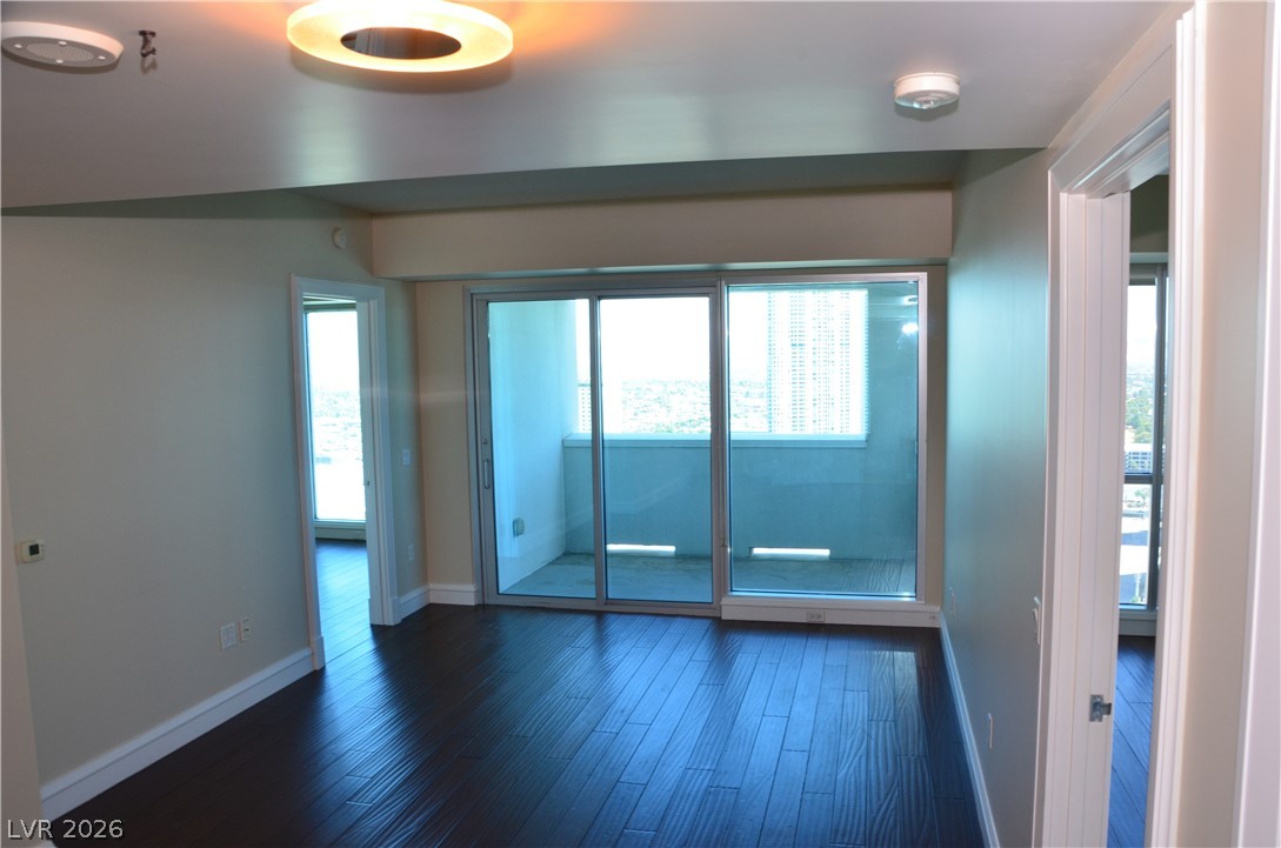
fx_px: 959
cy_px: 424
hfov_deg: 67.5
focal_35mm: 27
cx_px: 640
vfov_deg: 47.7
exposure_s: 1/50
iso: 400
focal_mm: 18
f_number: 10
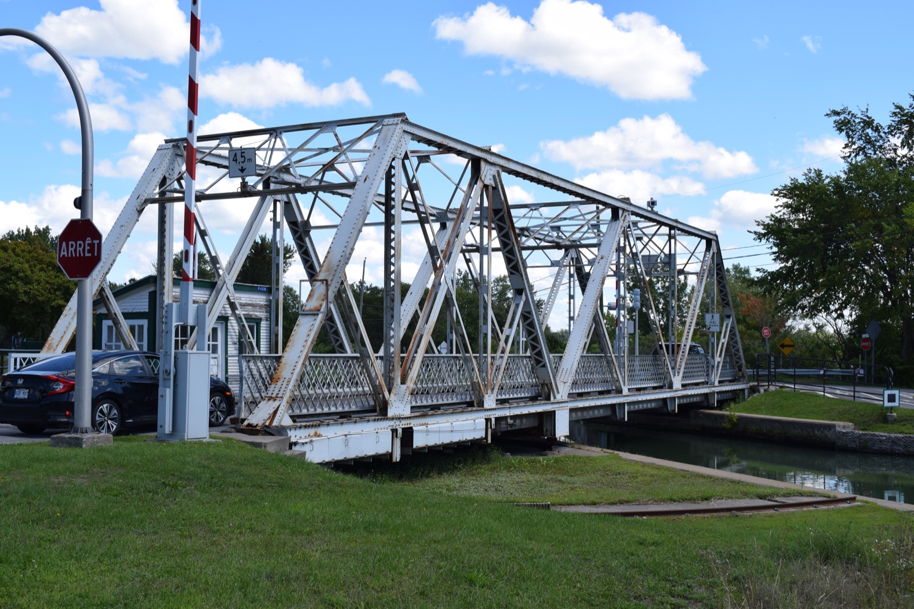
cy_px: 304
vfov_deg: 30.8
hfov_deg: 45.0
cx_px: 457
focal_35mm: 44
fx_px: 1104
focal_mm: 29
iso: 200
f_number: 10
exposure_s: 1/400
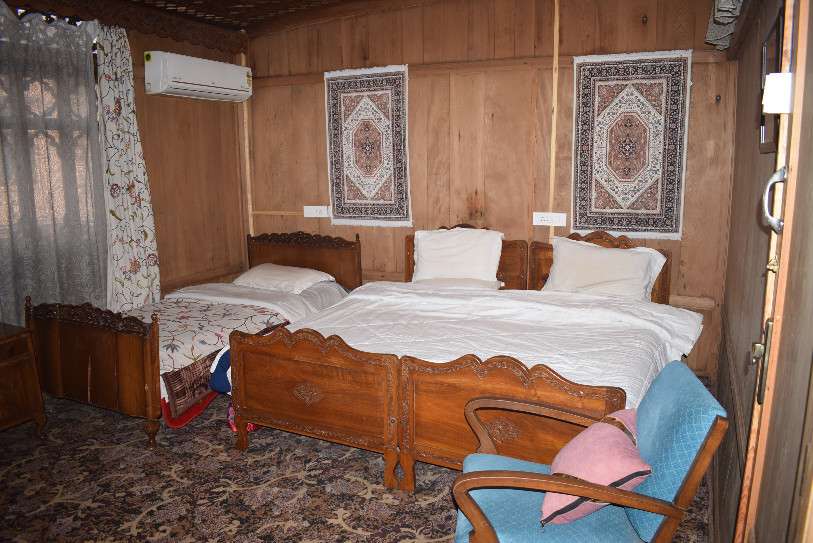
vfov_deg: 48.0
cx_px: 406
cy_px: 272
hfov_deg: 67.3
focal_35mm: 27
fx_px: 610
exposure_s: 1/60
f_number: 3.5
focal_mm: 18
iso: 200
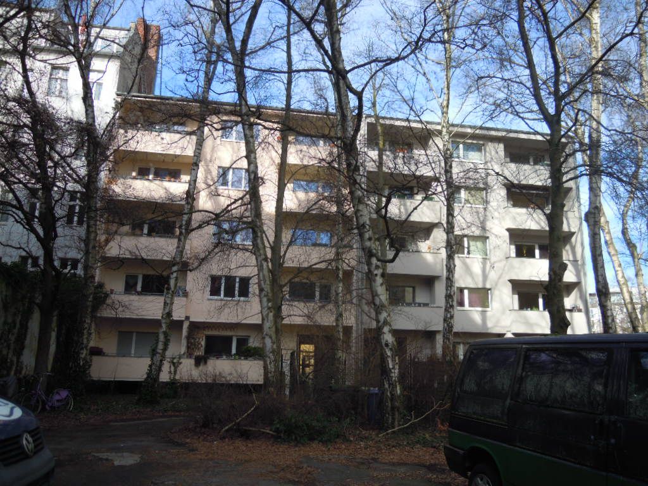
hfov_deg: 63.4
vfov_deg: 49.7
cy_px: 243
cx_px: 324
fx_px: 524
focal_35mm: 28
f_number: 2.7
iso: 100
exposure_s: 1/640
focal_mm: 5
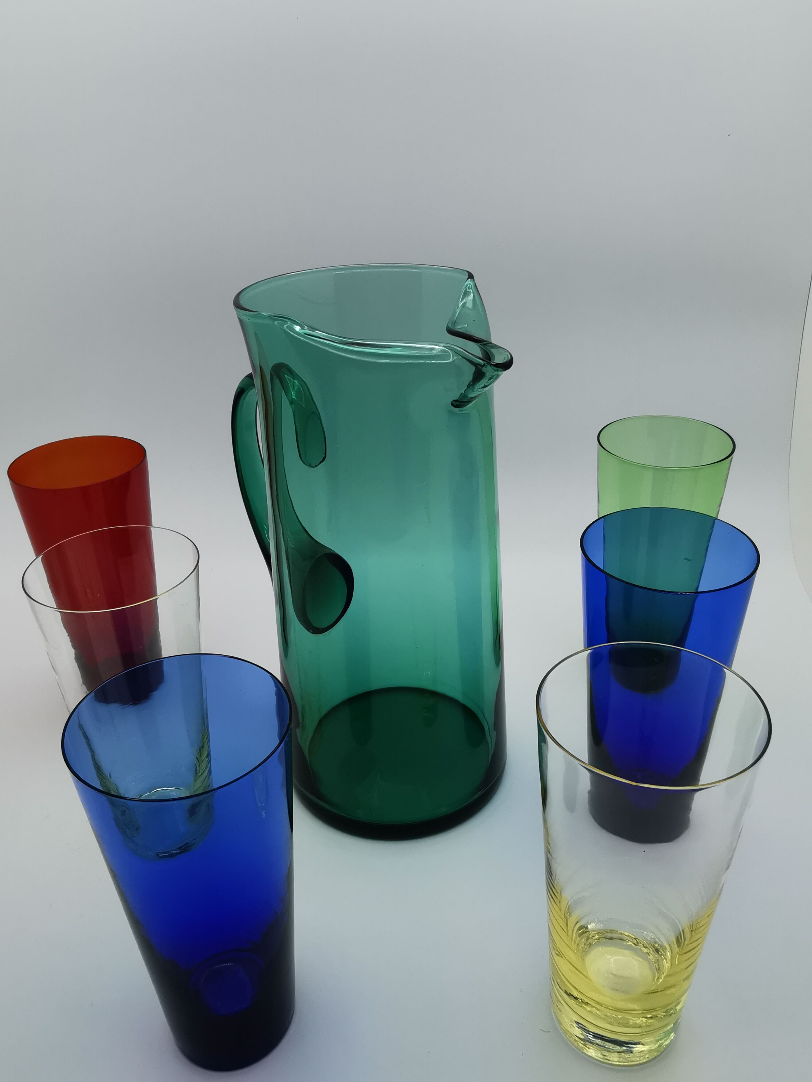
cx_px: 406
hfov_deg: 51.4
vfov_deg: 65.3
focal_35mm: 27
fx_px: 844
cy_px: 541
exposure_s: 1/338
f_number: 2.2
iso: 50
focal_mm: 2.26
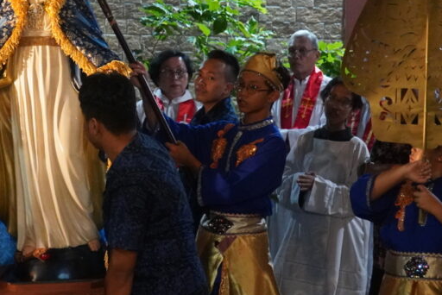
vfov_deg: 10.6
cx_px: 41
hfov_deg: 15.7
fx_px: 1585
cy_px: 76
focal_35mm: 129
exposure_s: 1/50
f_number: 4
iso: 6400
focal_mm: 43
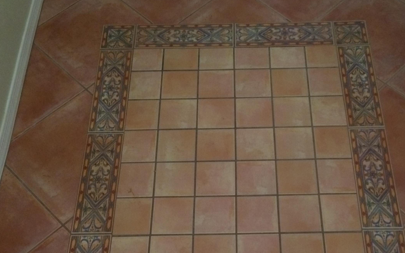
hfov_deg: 45.1
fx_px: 486
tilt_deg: -62.9
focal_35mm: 44
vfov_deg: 28.6
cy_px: 199
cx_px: 239
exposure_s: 1/15
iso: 400
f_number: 2.2
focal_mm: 4.15
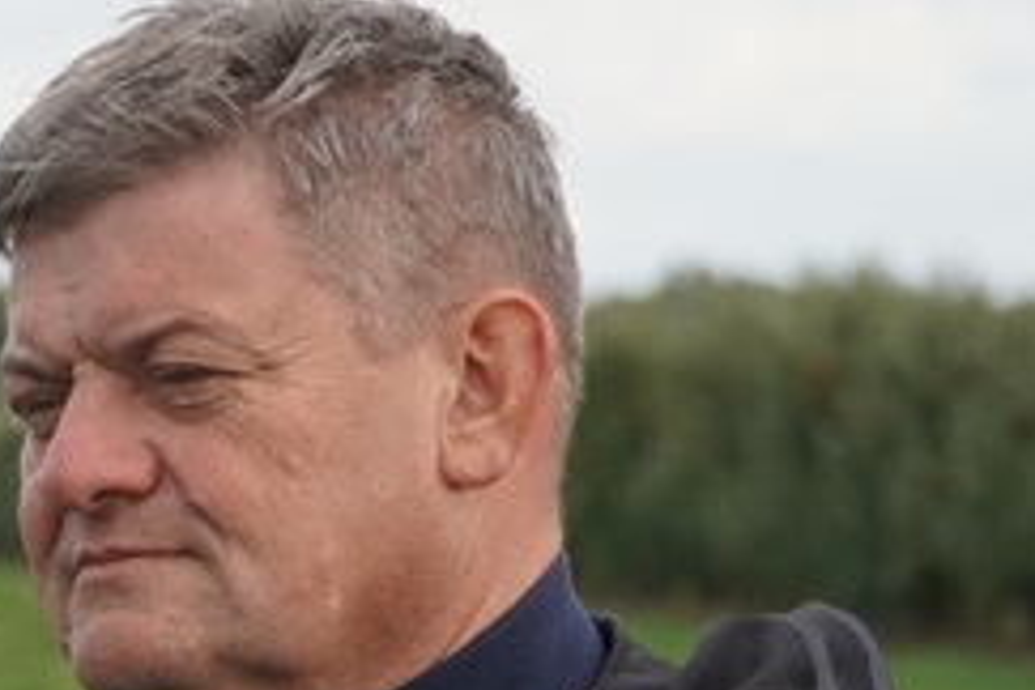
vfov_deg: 3.5
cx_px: -677
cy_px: 950
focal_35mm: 392
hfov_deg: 5.2
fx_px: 11283
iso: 100
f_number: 4.5
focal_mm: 53
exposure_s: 1/320
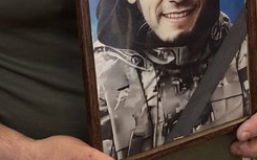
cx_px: 171
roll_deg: +0.0
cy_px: 12
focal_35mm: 133
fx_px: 931
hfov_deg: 15.7
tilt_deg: -14.8
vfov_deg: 9.8
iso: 640
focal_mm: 9
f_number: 2.8
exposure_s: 1/33
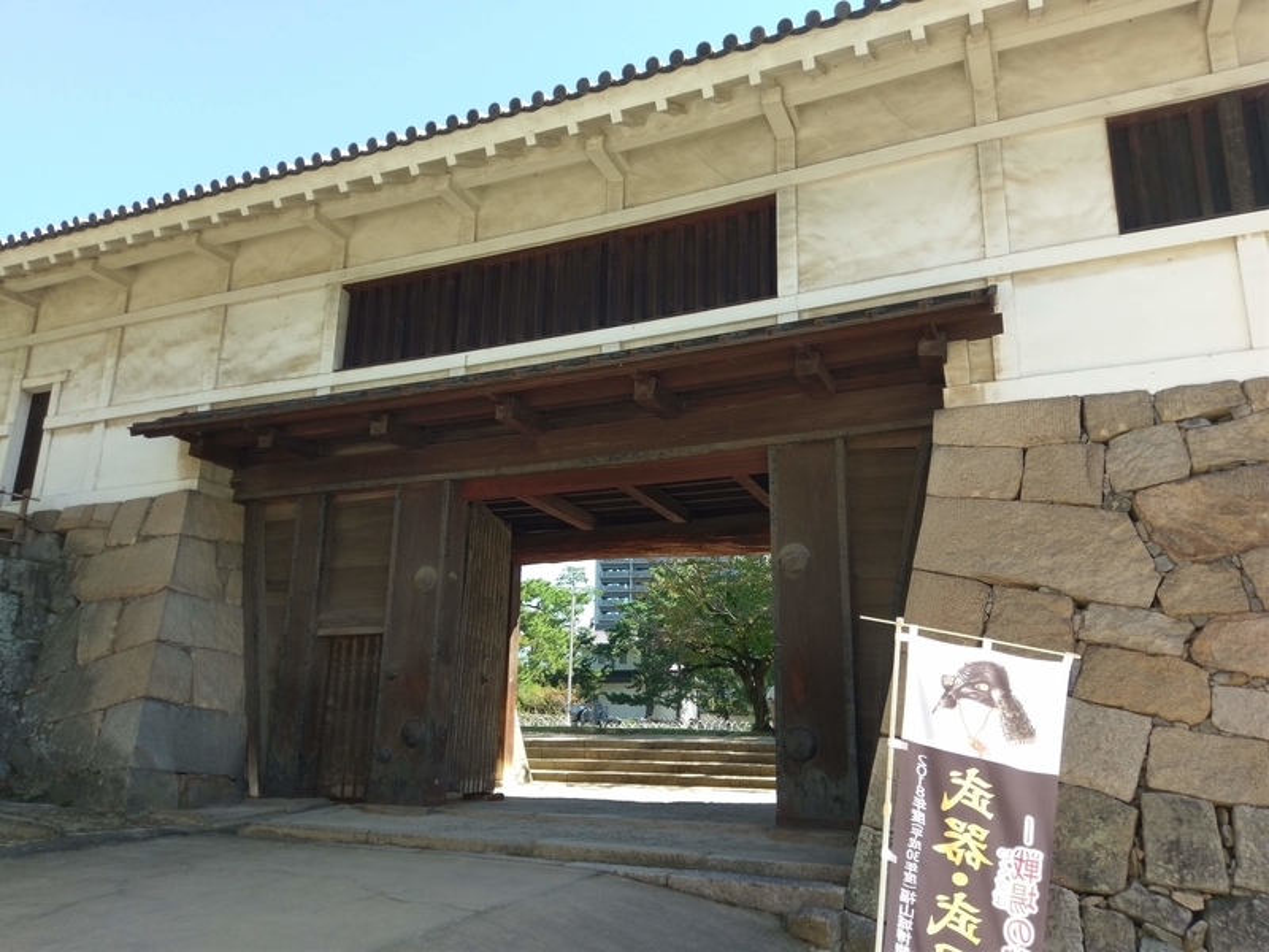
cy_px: 476
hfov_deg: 67.3
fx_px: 953
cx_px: 634
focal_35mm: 26
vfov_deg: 53.1
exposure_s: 1/561
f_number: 1.8
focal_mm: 4.58
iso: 100
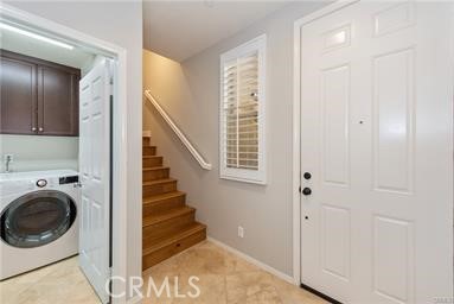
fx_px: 177
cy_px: 152
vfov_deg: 81.3
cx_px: 227
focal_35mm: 14
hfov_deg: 104.2
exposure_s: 1/80
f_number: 4.5
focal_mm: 14
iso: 800
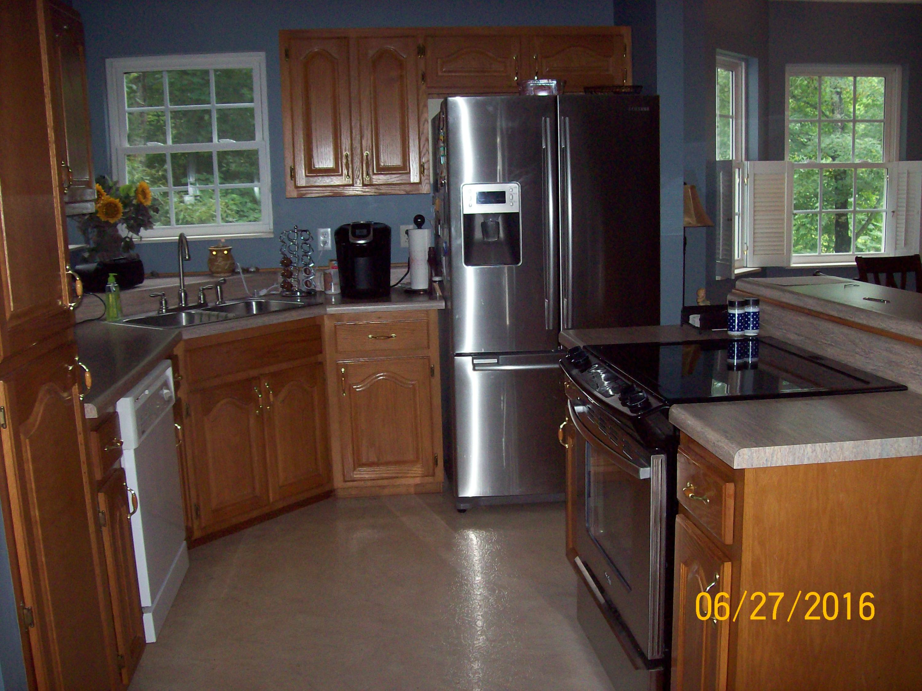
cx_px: 461
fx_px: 958
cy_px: 346
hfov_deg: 51.4
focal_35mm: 36
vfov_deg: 39.6
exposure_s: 1/64
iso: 140
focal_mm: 6
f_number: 2.7
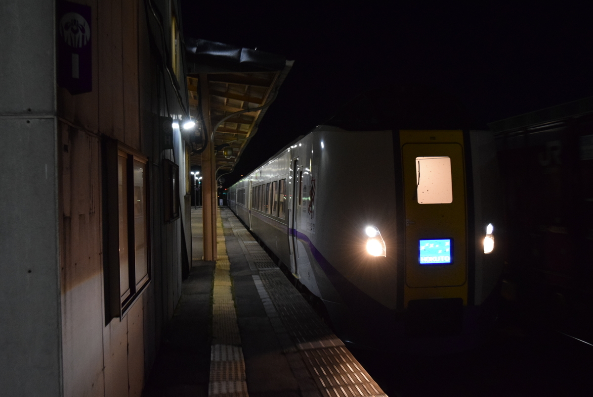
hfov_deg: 43.6
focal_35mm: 45
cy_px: 198
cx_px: 296
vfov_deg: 29.9
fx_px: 742
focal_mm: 30
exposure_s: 1/60
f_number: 5.6
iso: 3200
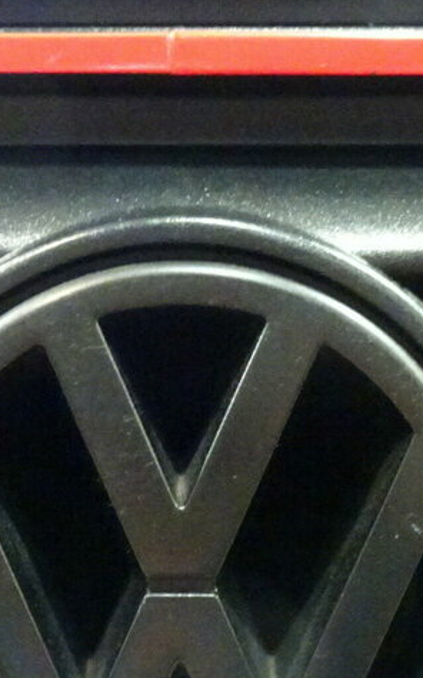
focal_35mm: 94
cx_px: 180
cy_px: 534
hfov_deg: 13.9
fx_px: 1735
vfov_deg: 21.8
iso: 2000
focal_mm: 5.98
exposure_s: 1/5
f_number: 4
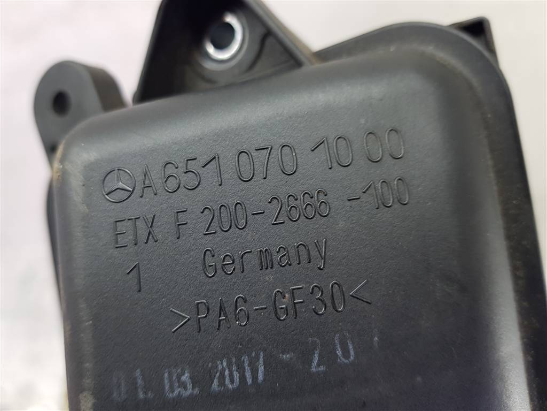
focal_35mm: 26
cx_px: 274
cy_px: 206
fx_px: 411
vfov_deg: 53.1
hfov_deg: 67.3
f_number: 1.7
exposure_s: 1/50
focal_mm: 4.2
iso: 64
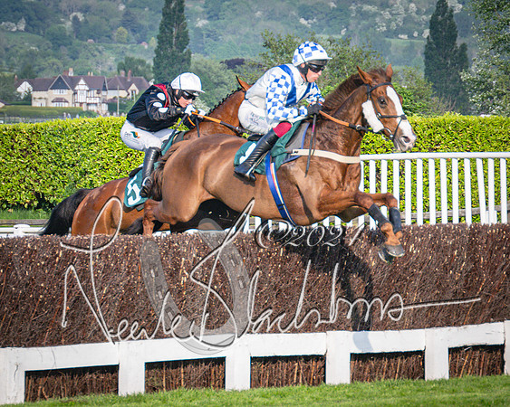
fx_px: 4338
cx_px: -9
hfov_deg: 6.7
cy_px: 187
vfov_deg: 5.4
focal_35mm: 288
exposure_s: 1/2000
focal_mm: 98
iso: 400
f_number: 4
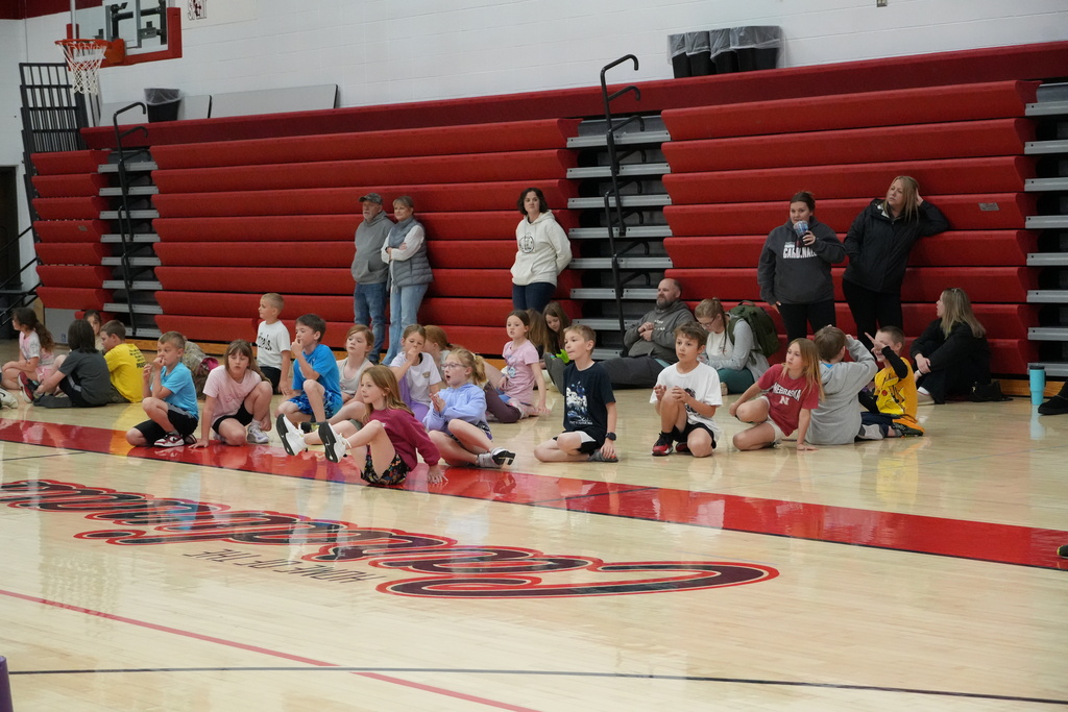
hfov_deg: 25.1
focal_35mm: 81
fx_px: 2403
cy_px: 356
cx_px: 534
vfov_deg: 16.9
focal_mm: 54
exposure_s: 1/400
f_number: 5
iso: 5000
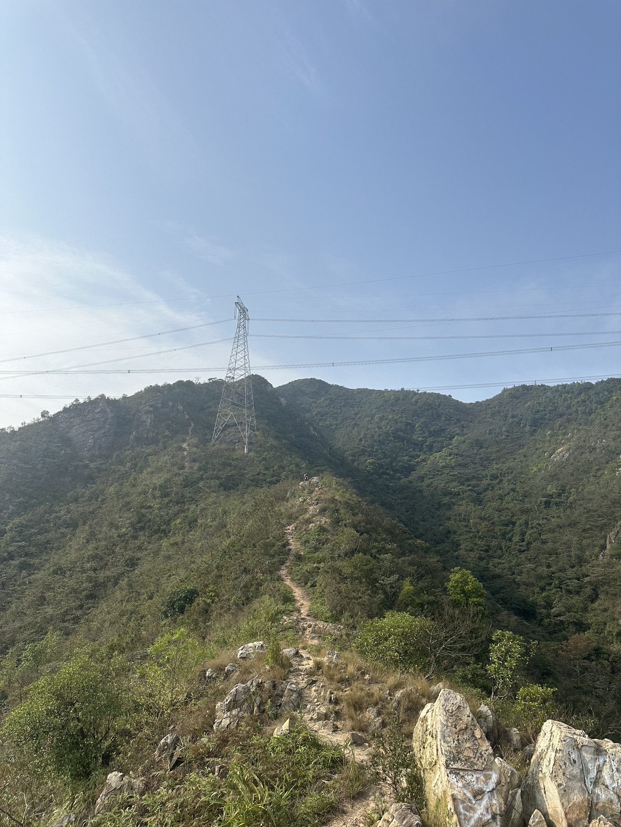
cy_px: 414
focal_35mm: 24
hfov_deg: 56.8
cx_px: 310
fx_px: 574
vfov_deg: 71.6
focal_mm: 6.86
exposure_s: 1/5848
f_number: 1.78
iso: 80
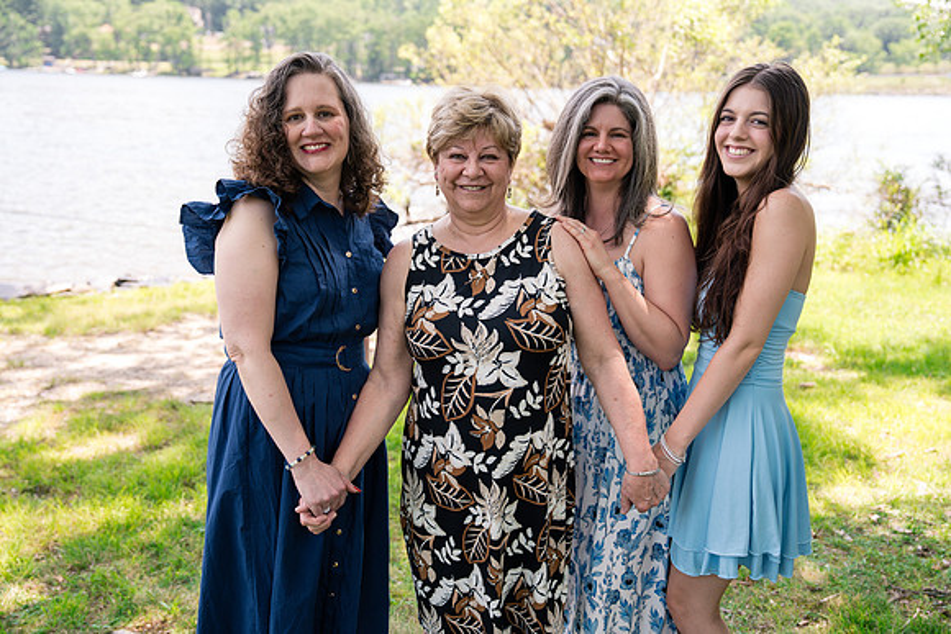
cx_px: 476
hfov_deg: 55.8
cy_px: 317
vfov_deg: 38.9
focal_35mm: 34
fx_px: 898
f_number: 3.2
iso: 125
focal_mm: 34
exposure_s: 1/250
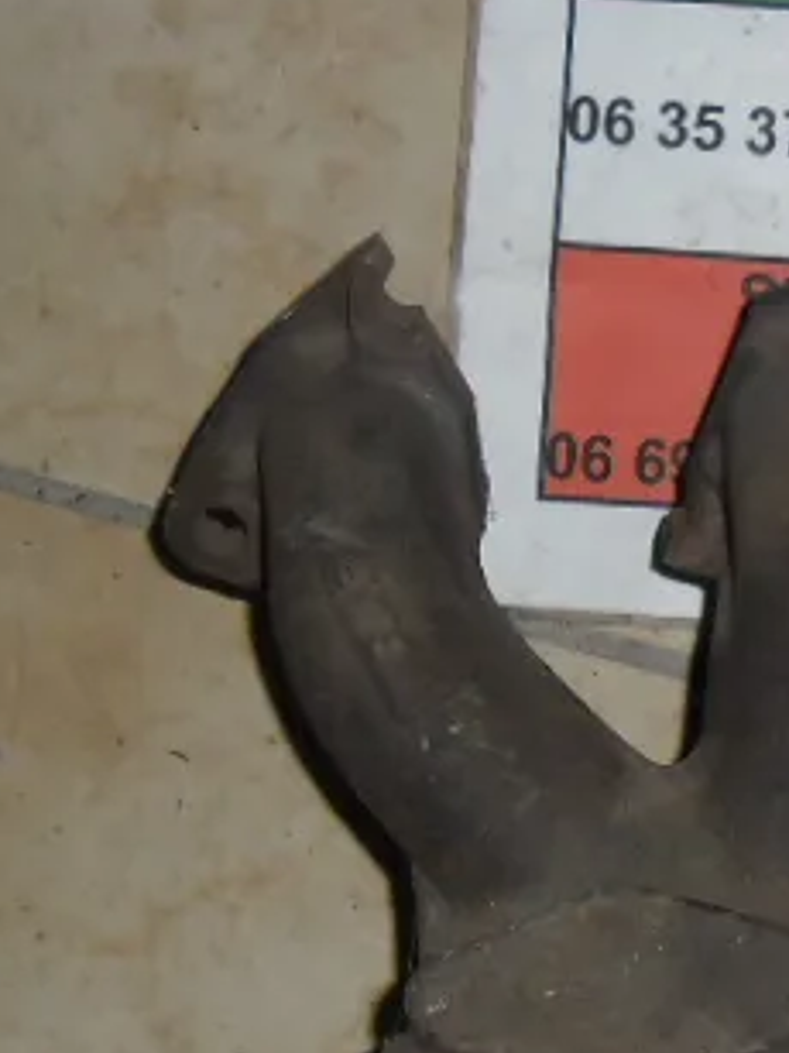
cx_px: 1153
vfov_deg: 21.4
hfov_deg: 15.3
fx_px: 2737
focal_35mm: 90
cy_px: 923
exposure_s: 1/45
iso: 80
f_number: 3.5
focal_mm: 4.9
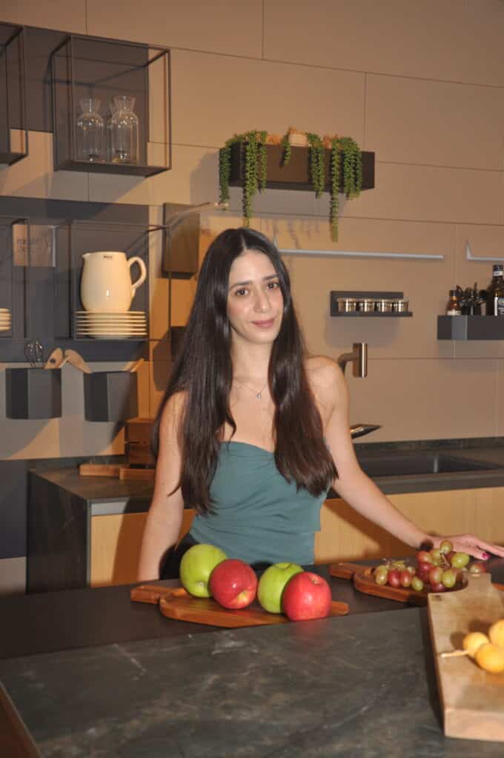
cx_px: 252
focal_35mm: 51
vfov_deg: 38.9
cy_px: 379
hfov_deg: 26.4
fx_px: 1074
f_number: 4.2
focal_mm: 34
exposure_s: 1/200
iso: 400
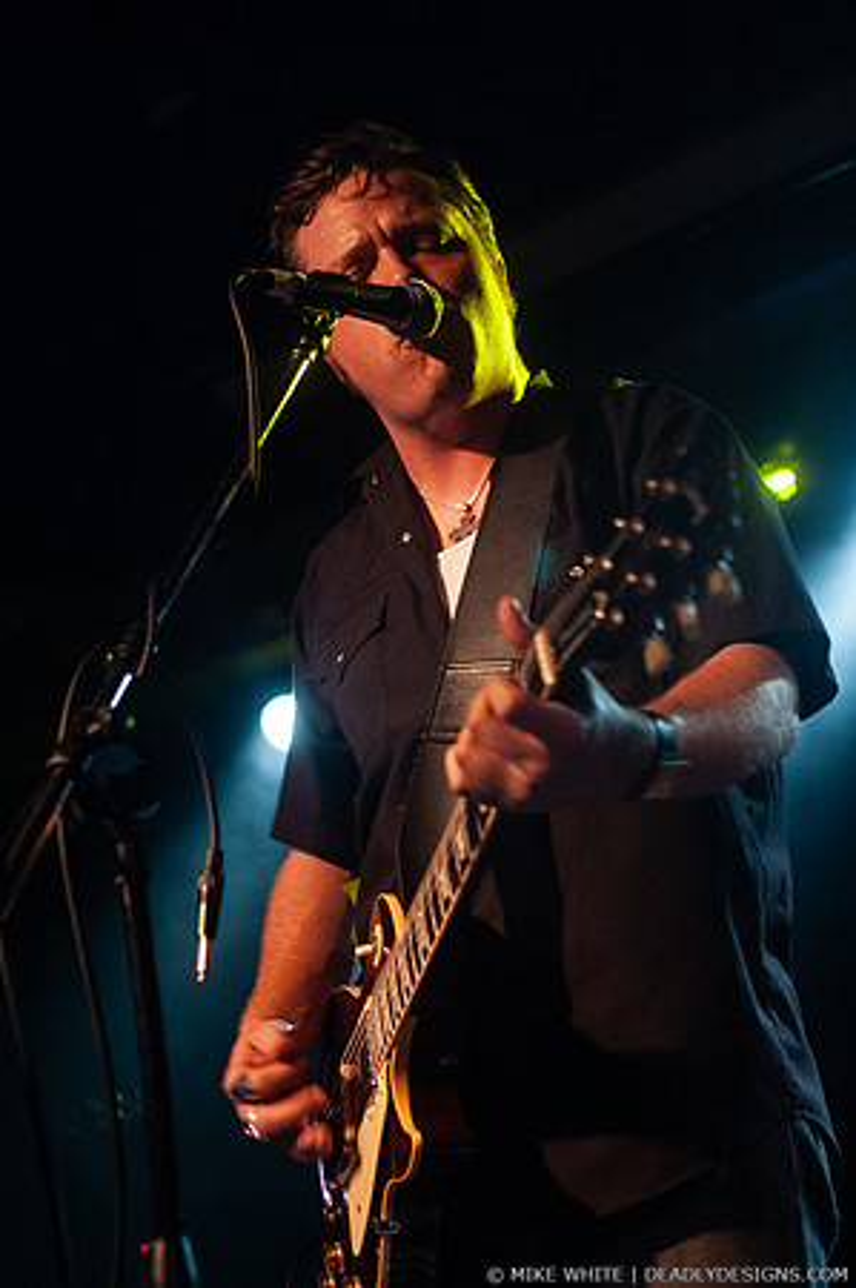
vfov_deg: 33.4
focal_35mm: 60
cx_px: 428
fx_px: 2145
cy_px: 644
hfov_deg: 22.6
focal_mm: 40
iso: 800
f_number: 2.8
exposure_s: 1/50
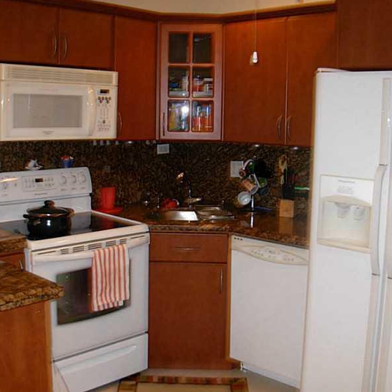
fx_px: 577
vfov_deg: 37.6
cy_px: 196
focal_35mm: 45
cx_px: 191
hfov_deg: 37.5
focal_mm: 6.3
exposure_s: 1/32
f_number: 2.9
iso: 112
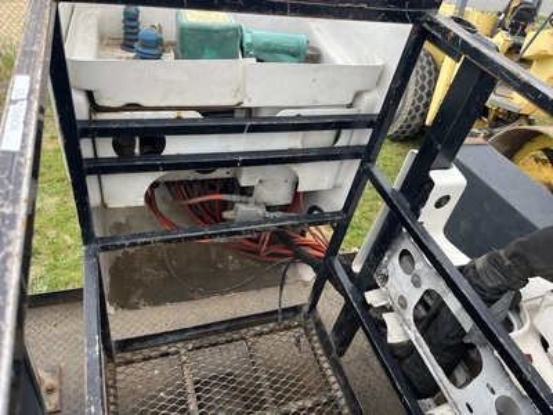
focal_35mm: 26
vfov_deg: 53.1
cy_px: 208
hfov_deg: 67.3
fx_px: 415
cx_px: 276
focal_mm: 5.1
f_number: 1.6
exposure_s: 1/404
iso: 50
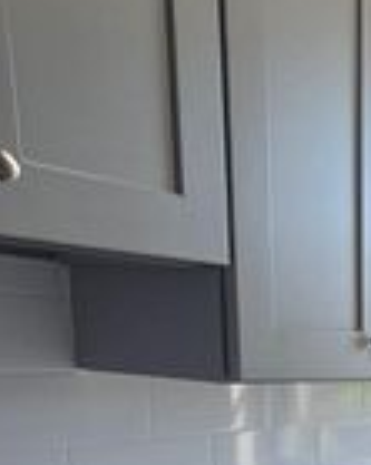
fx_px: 838
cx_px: 585
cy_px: 614
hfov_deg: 20.6
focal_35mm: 61
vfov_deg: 26.1
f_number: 2.2
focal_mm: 2.2
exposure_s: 1/60
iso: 64
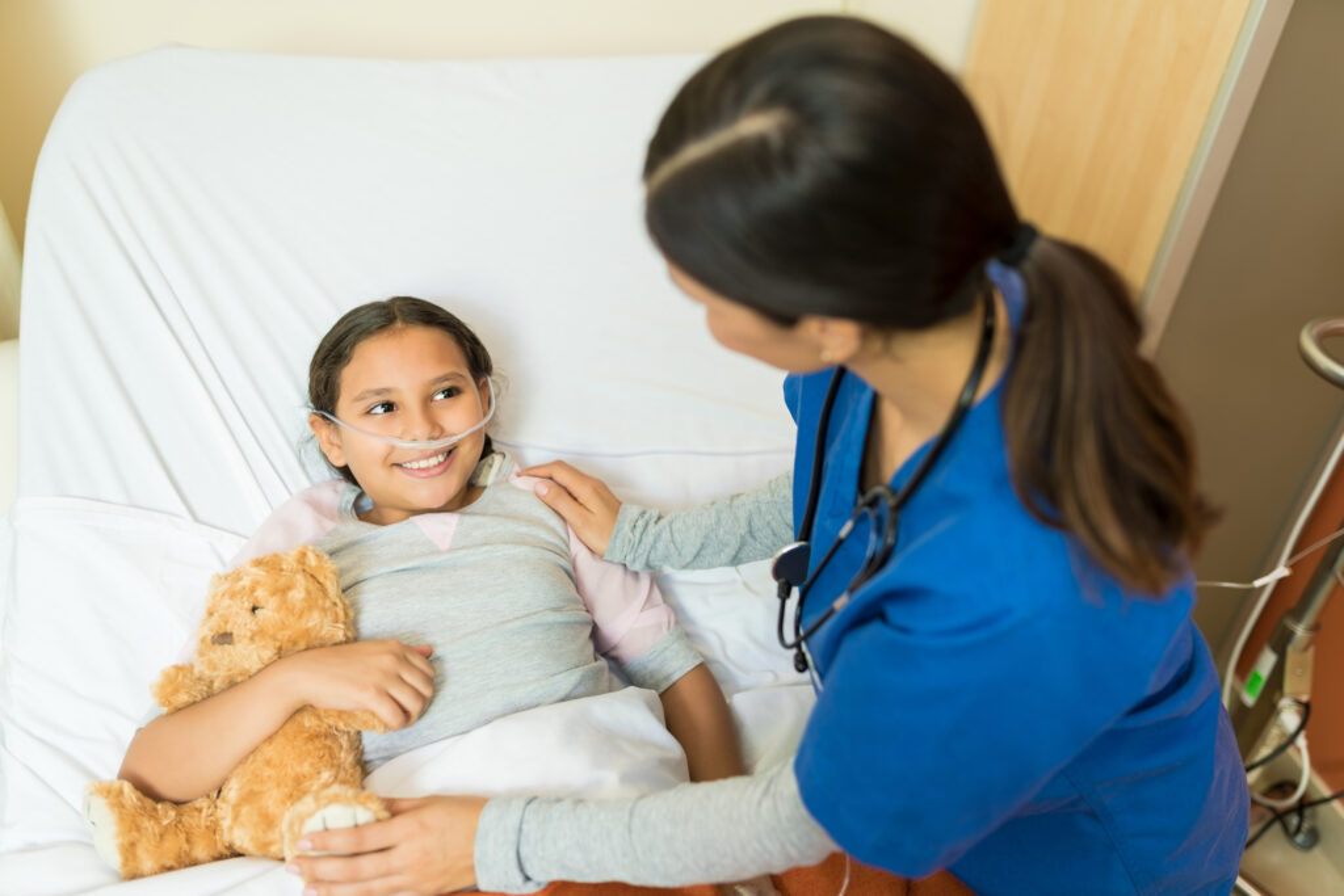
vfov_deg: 37.9
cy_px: 448
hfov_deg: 54.4
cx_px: 672
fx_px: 1307
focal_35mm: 35
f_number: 1.8
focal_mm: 35
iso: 100
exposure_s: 1/160
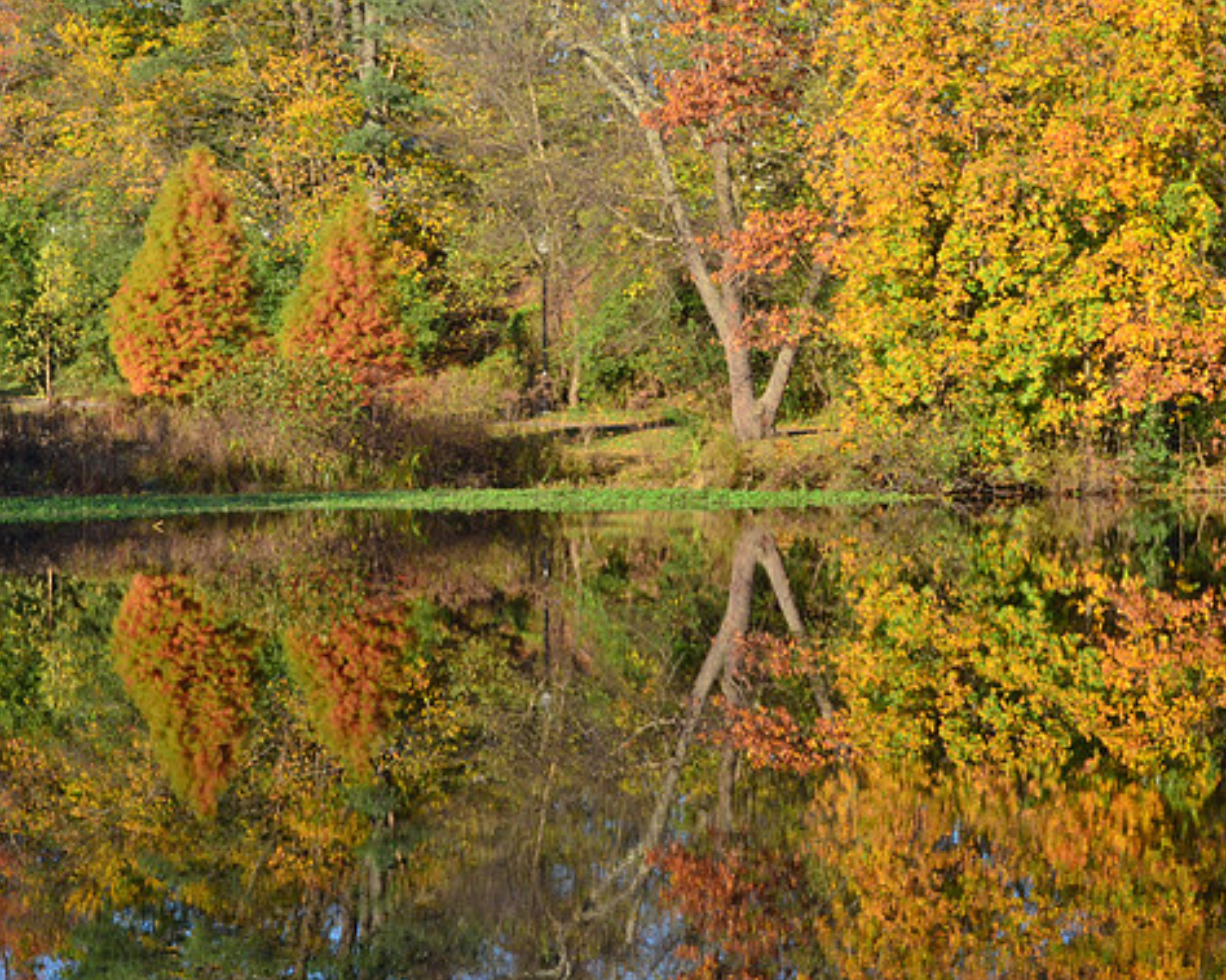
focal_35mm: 95
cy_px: 486
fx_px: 3431
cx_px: 724
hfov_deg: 20.2
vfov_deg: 16.3
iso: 1250
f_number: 25
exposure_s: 1/125
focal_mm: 55
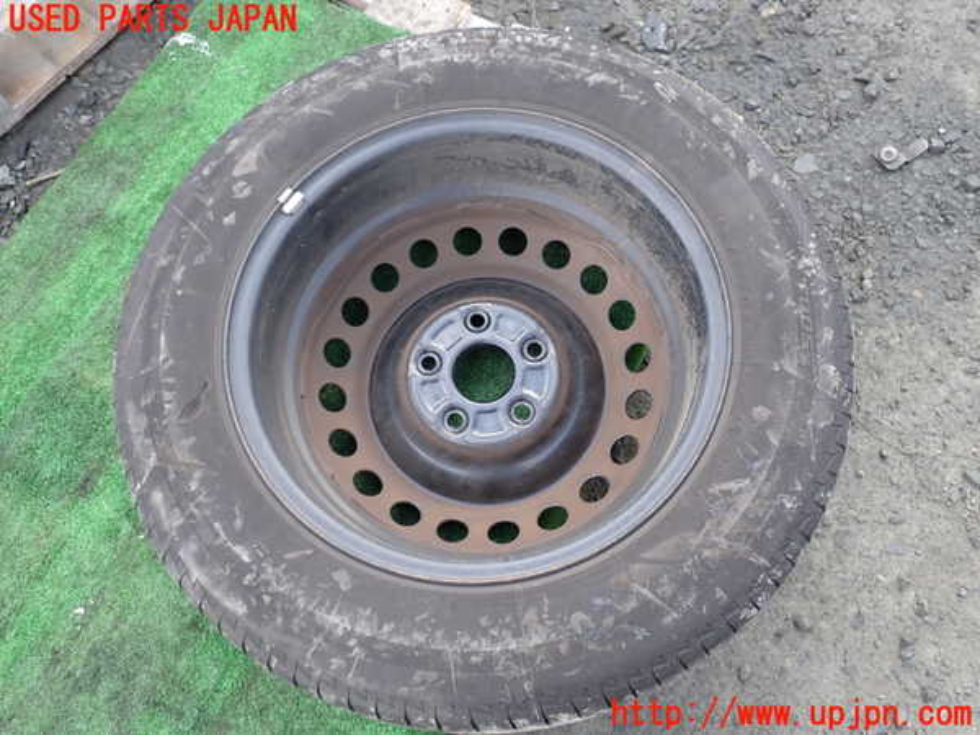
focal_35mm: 30
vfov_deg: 46.8
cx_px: 490
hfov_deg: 60.0
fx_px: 849
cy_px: 368
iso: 100
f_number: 2.3
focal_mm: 5.4
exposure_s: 1/100
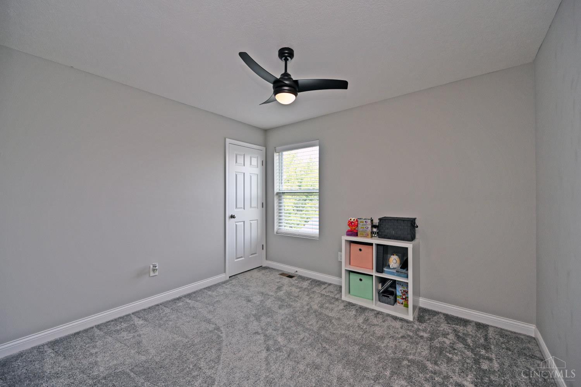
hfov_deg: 104.3
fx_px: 226
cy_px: 194
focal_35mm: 14
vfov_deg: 81.2
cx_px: 290
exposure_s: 1/125
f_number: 5.6
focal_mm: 14
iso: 200
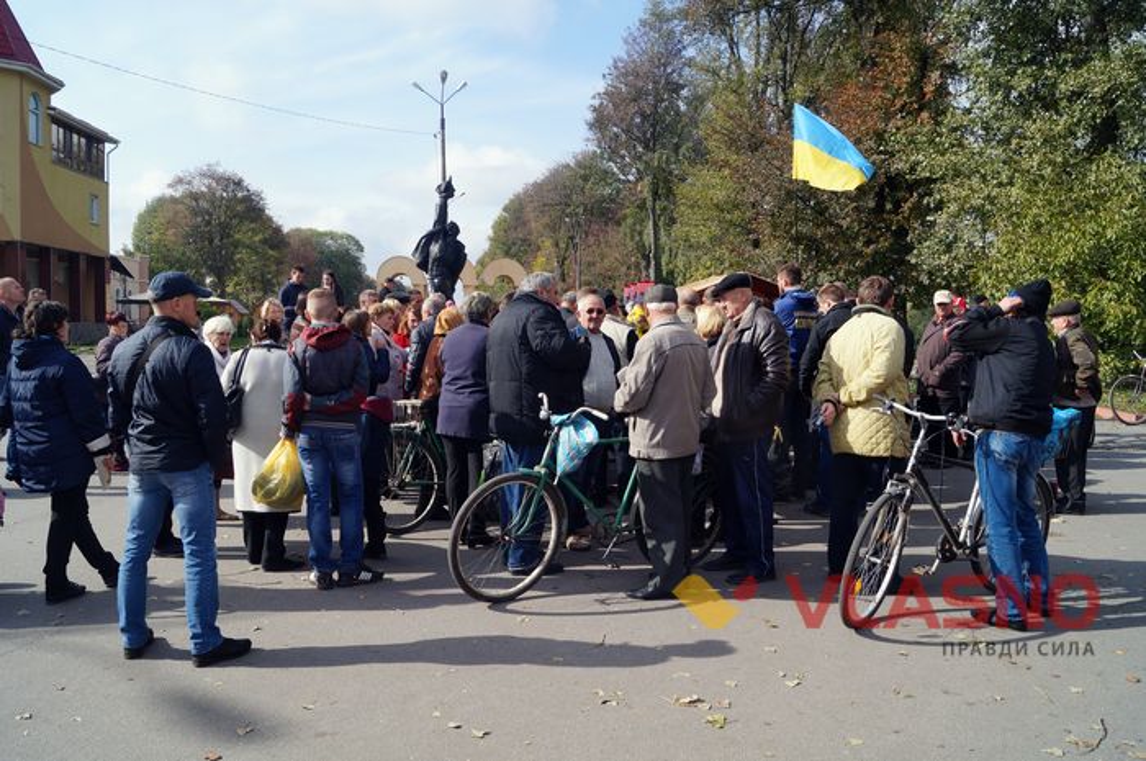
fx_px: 858
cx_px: 573
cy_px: 380
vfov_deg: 47.8
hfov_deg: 67.4
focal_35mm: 27
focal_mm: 18
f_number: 9
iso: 100
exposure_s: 1/125
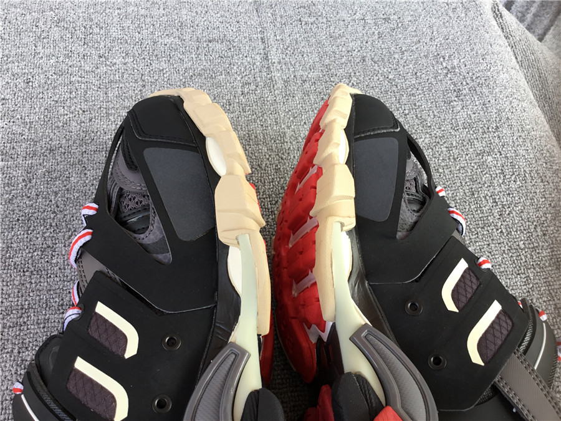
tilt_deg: -60.5
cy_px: 210
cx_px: 280
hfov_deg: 58.4
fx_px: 502
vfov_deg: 45.4
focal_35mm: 31
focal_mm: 3.3
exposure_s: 1/100
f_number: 2.4
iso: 25
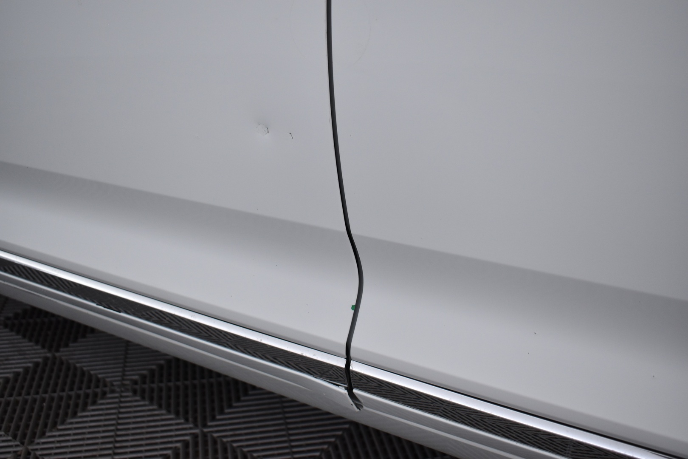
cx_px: 344
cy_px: 230
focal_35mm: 38
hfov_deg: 51.3
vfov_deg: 35.5
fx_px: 717
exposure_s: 1/40
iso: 720
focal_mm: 25
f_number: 4
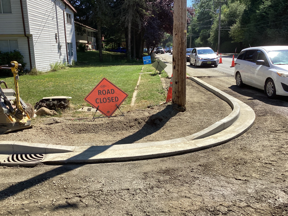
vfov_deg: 45.4
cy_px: 108
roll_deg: +1.5
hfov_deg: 58.4
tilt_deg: -16.1
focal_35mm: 31
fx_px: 258
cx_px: 144
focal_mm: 3.3
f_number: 2.4
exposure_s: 1/895
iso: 25
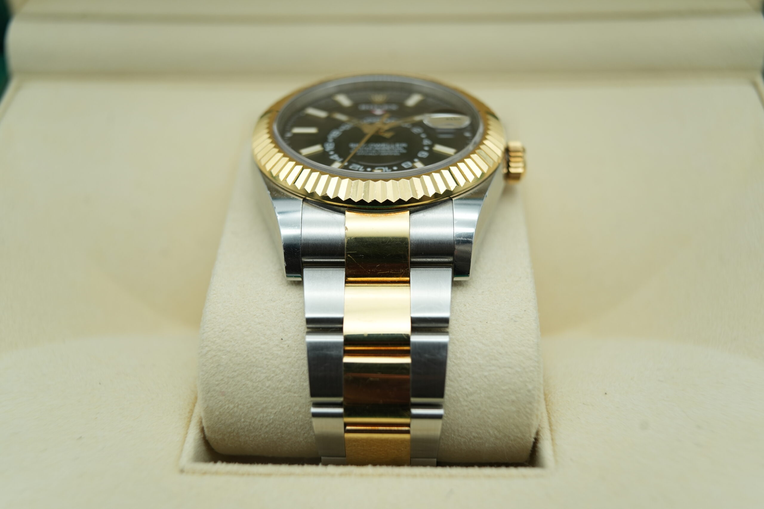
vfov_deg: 37.9
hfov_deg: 54.4
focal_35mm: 35
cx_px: 382
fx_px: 743
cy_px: 254
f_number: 5
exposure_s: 1/250
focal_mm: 35
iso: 400
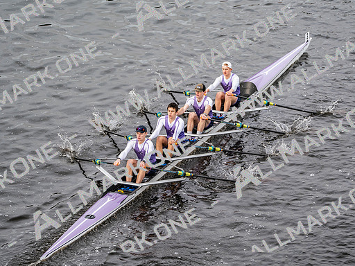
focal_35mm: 218
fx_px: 2236
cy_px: 133
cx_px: 174
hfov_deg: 9.1
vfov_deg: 6.8
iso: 320
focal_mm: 200
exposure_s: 1/2000
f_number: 2.8
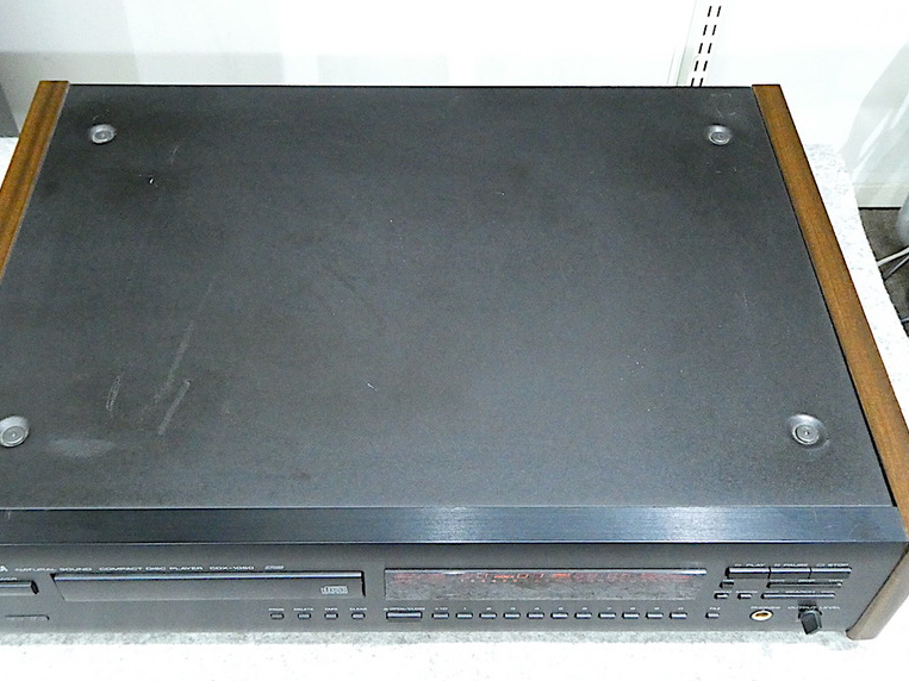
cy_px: 337
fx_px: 1024
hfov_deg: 47.8
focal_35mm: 39
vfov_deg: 36.8
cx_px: 416
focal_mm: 5.4
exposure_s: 1/25
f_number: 4
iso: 1600
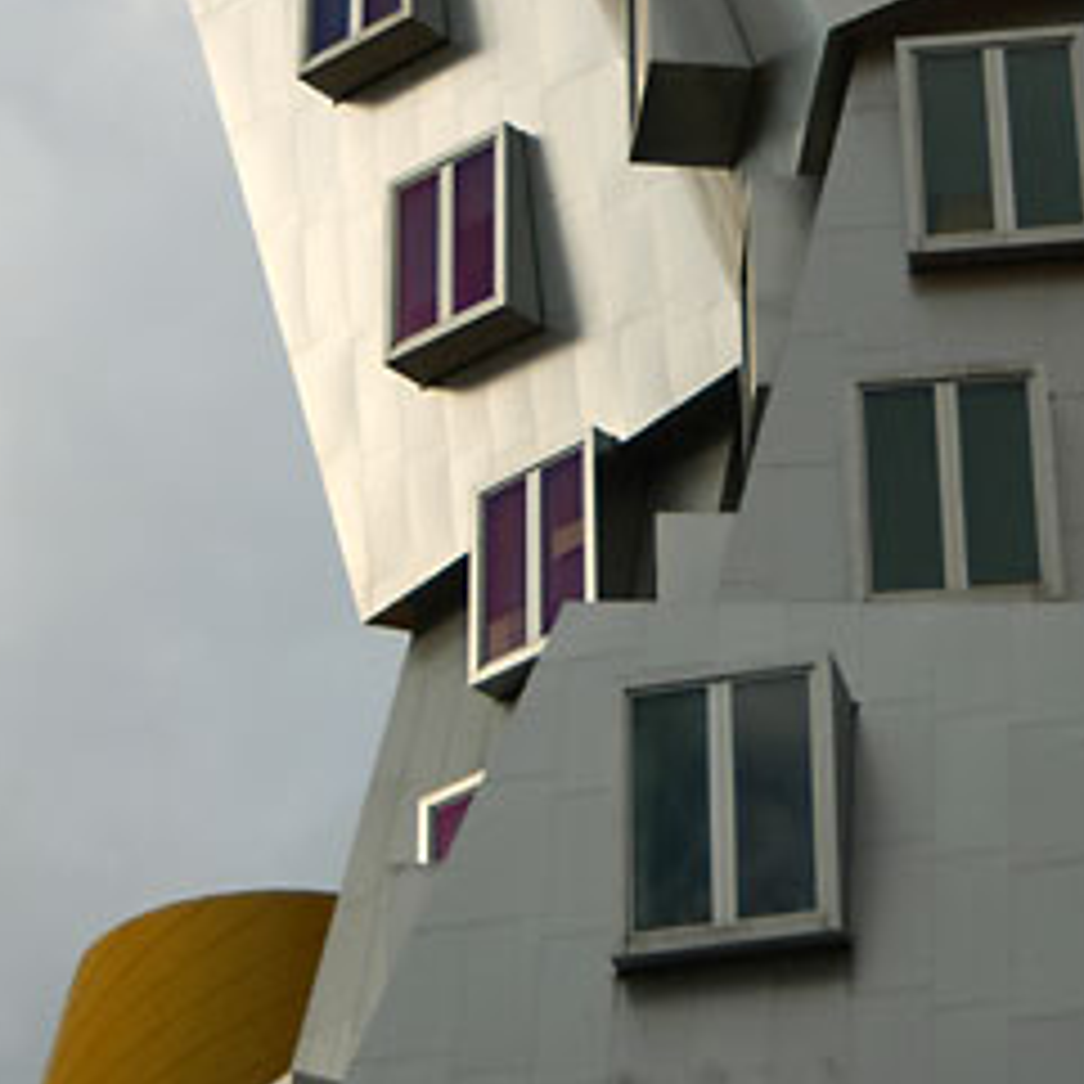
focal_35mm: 129
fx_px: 4570
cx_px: 760
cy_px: 94
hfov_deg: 13.5
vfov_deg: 13.4
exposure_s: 1/400
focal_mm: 42
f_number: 4.5
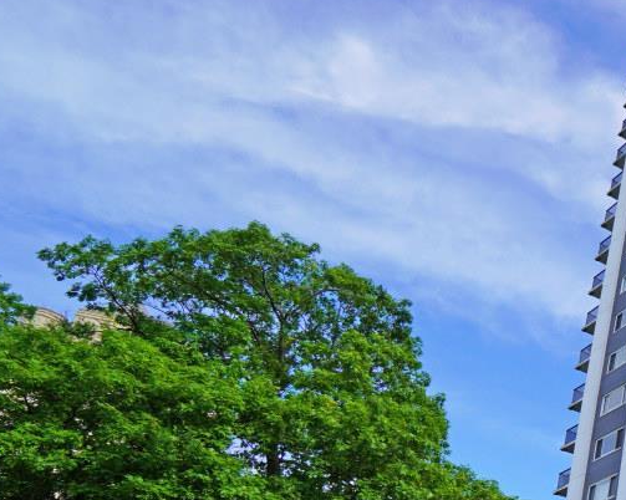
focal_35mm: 42
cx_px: 917
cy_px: 425
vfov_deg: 34.2
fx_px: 778
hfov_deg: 29.2
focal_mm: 10
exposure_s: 1/200
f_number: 9.5
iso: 100
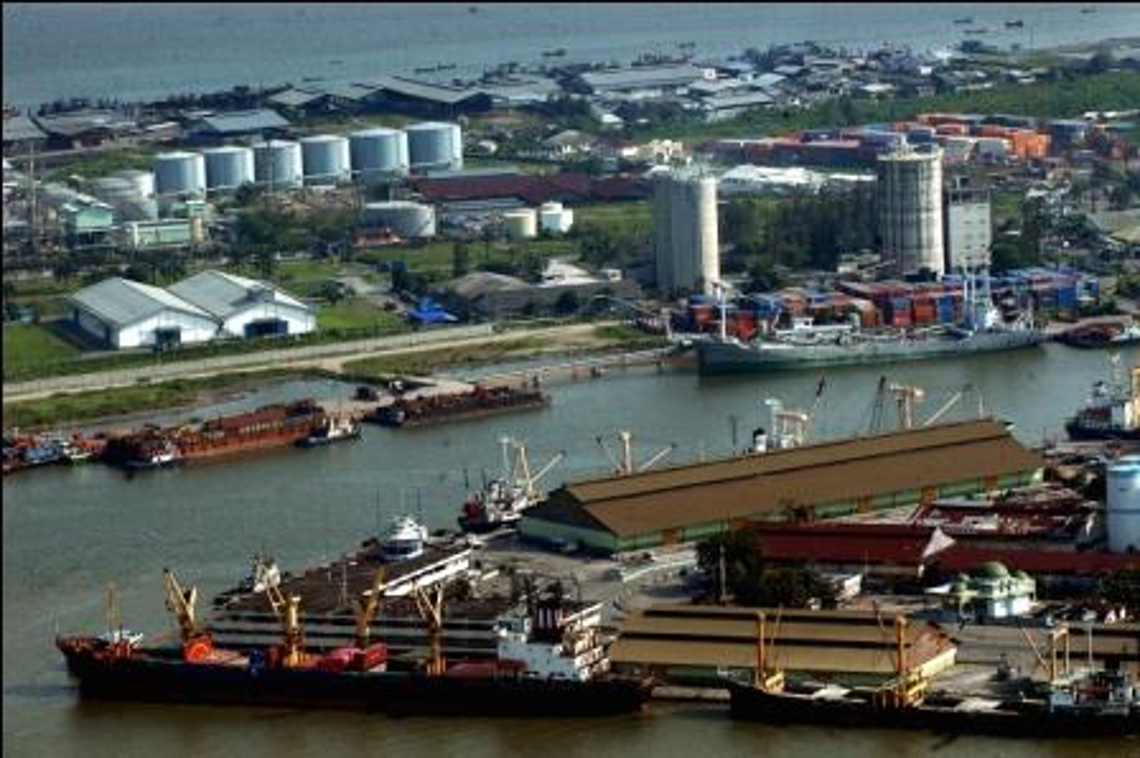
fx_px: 6170
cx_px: 570
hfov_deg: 10.6
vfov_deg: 7.0
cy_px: 379
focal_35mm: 195
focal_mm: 130
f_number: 6.3
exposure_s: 1/640
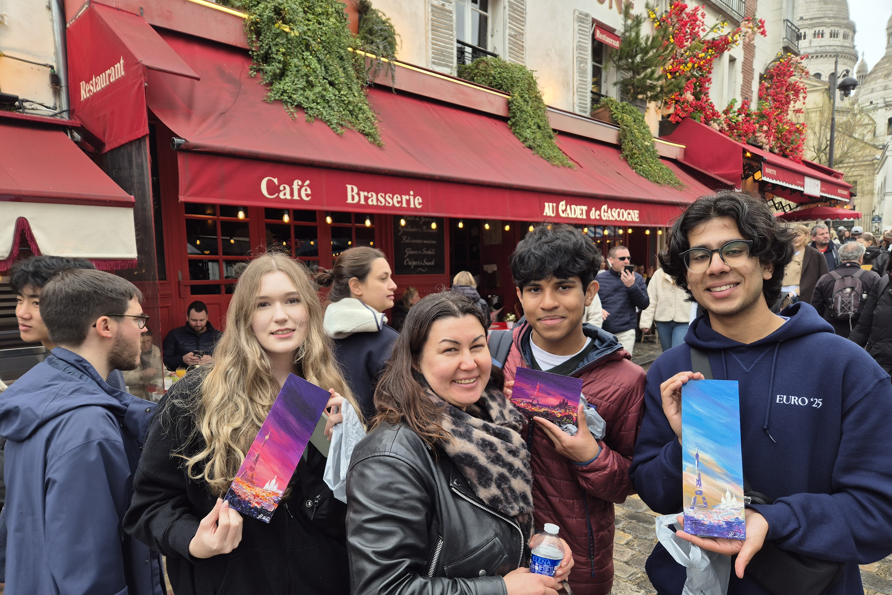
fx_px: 595
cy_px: 335
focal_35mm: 24
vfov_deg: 53.0
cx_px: 445
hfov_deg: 73.7
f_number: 1.8
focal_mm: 5.4
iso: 25
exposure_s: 1/214
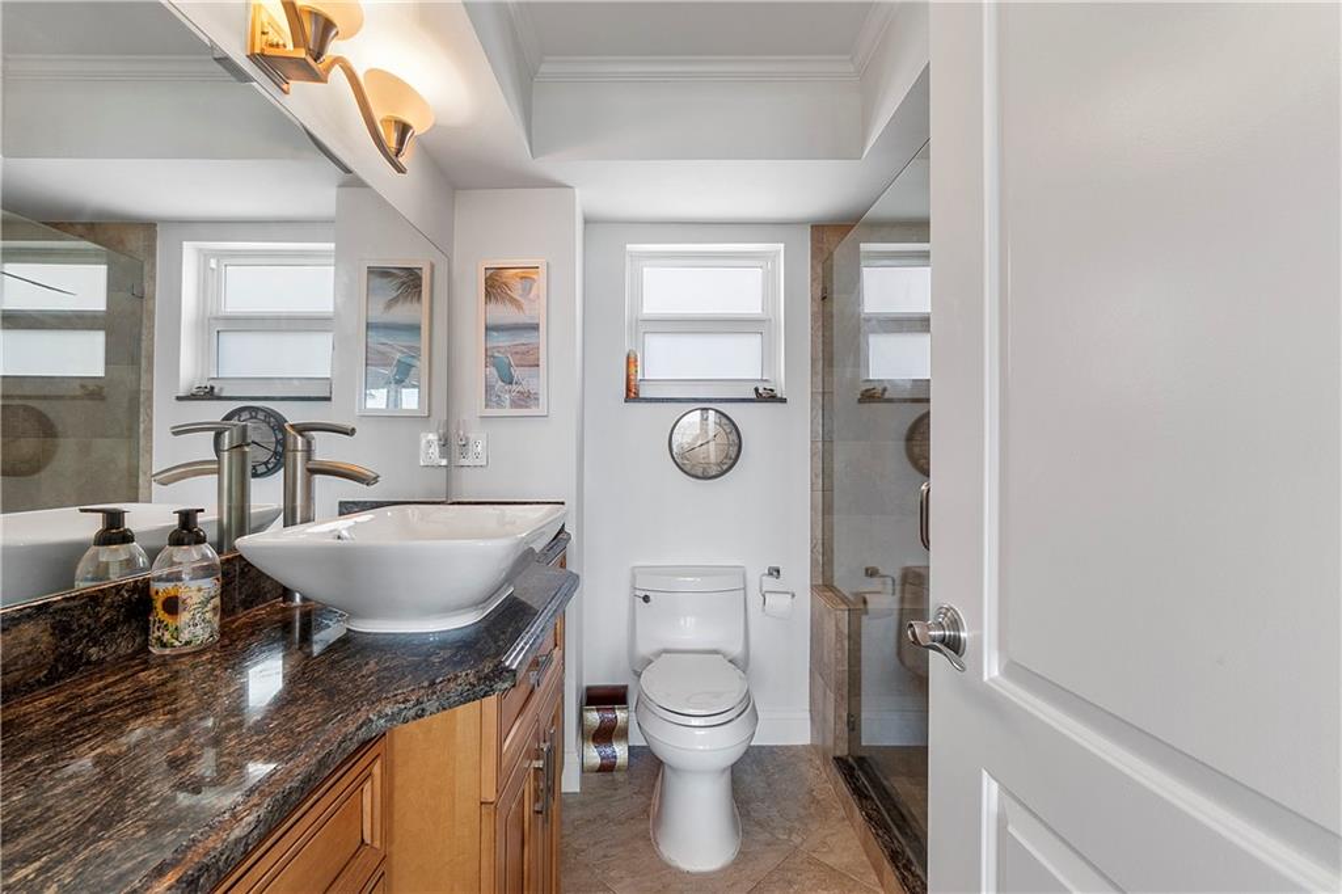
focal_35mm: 15
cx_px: 671
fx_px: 559
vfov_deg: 77.3
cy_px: 447
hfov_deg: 100.4
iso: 160
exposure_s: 1/5
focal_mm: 10
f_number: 11
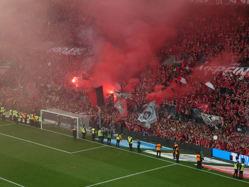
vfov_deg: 16.4
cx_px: 124
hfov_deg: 21.8
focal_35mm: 90
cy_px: 94
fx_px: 647
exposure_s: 1/80
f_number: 4.9
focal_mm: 16.1
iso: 100
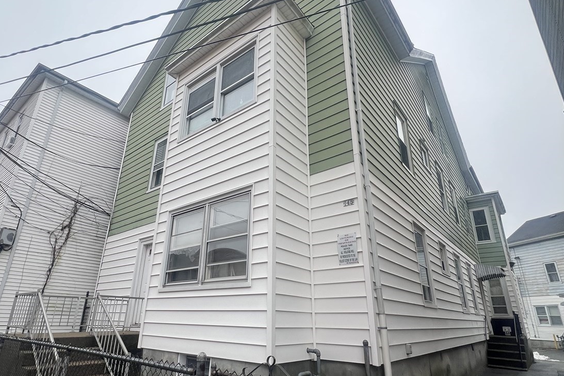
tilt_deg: +21.9
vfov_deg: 64.4
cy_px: 207
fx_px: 298
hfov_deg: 86.8
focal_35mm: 19
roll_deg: -2.0
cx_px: 268
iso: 32
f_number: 1.8
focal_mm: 1.57
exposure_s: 1/139
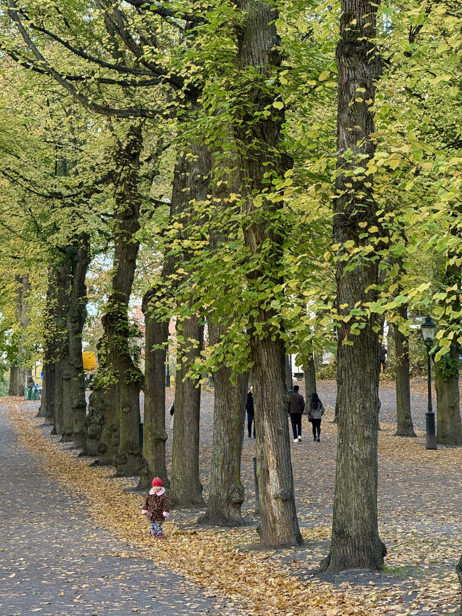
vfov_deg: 16.4
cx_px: 231
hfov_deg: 12.3
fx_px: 2135
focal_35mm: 120
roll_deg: +1.9
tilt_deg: +4.4
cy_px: 308
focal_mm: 15.66
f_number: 2.8
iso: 160
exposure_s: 1/99
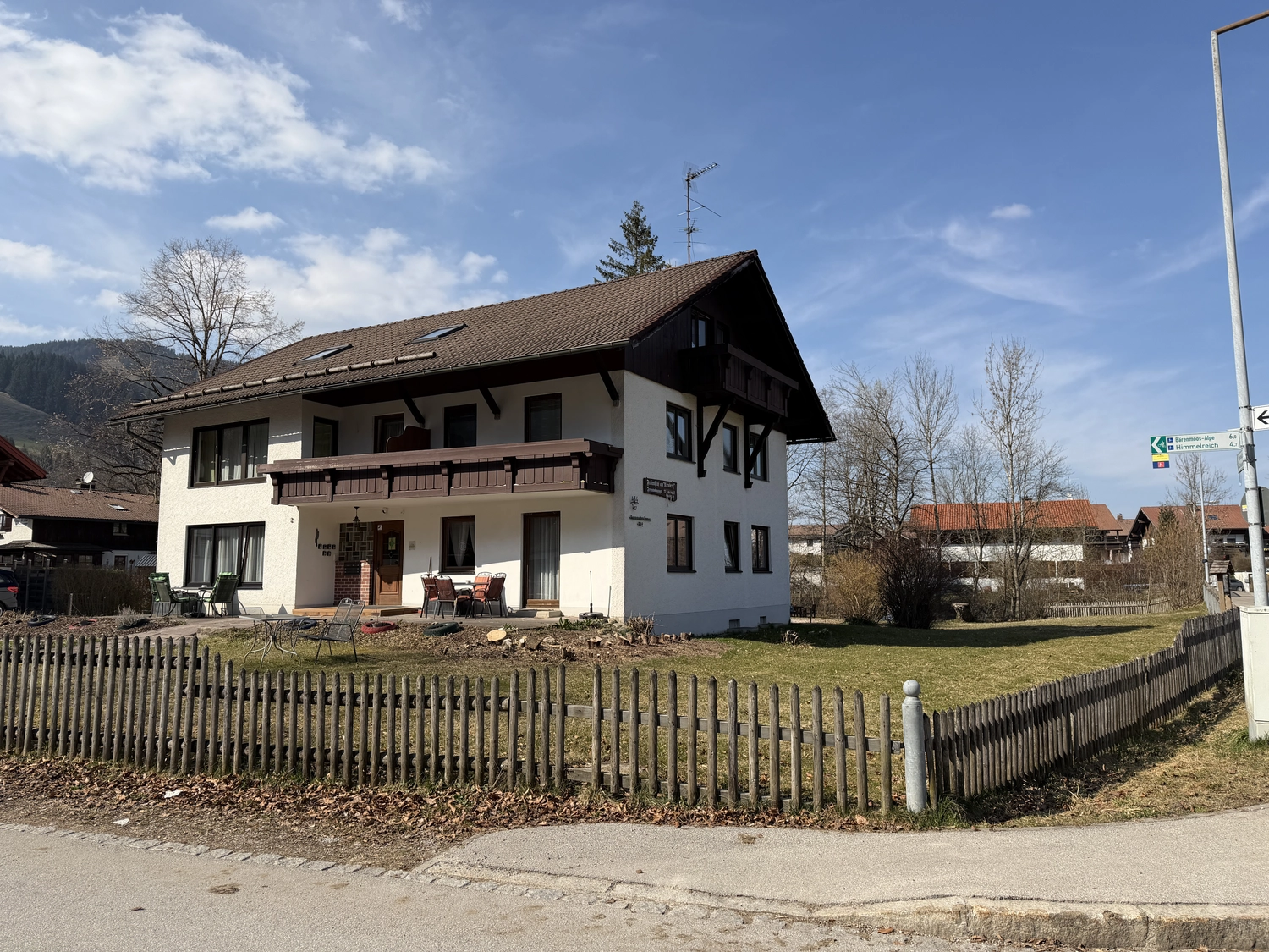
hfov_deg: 71.6
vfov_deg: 56.8
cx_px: 634
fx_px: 880
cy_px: 476
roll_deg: +0.2
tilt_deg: +5.9
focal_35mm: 24
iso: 80
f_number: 1.78
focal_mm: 6.76
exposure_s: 1/5319
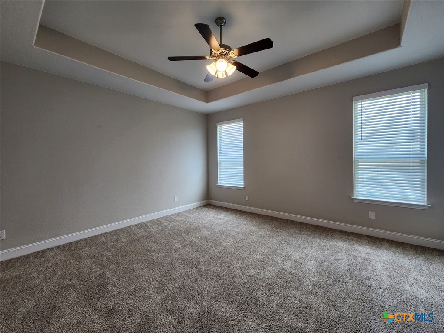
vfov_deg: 89.9
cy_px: 166
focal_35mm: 13
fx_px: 167
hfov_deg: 106.2
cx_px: 222
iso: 80
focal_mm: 2.2
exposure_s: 1/60
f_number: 2.2
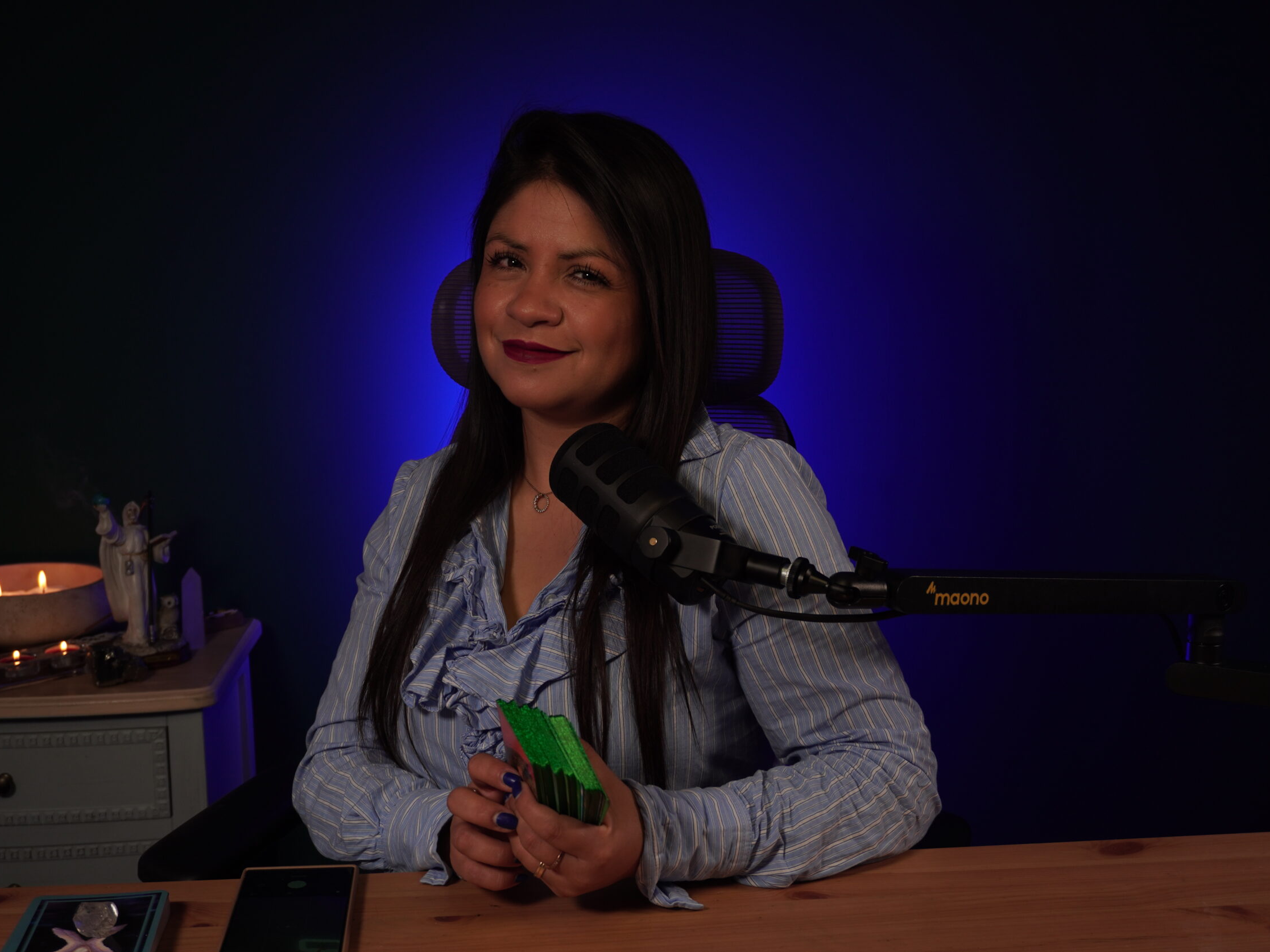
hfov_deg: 43.9
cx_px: 631
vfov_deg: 33.6
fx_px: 1577
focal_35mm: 43
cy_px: 467
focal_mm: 26
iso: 160
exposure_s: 1/50
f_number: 4.5
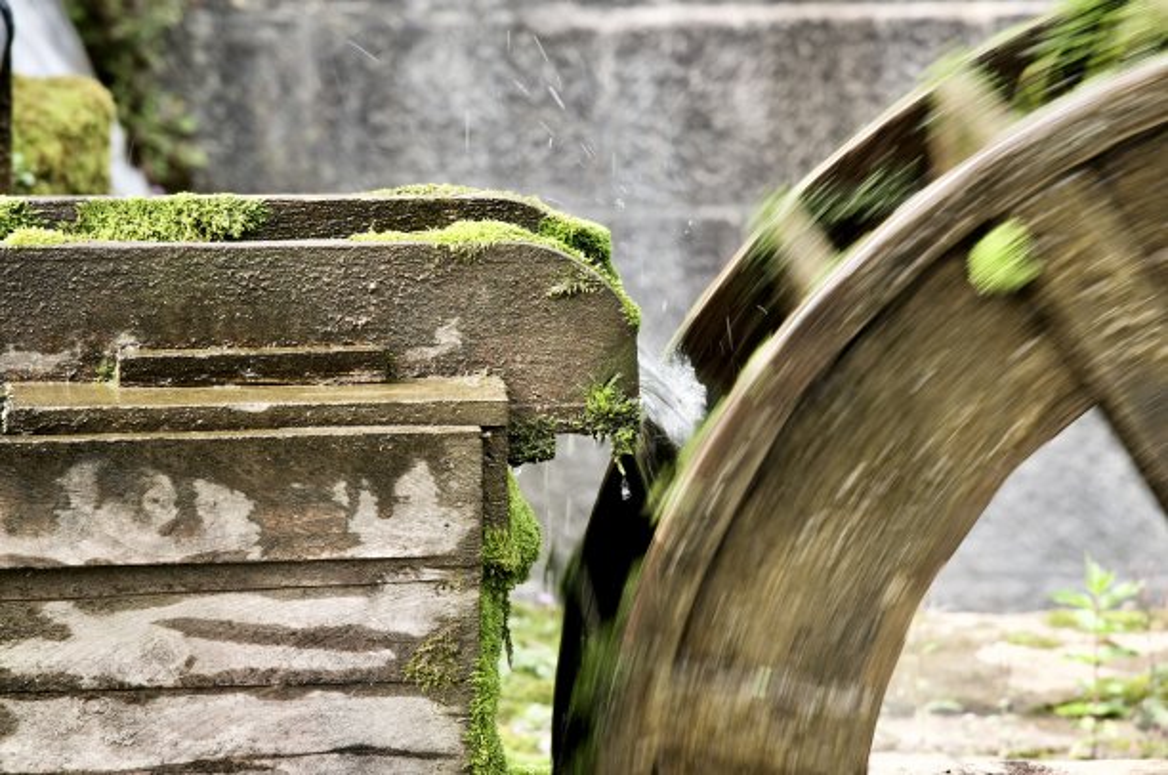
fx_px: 5831
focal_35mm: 180
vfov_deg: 7.6
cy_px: 388
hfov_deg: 11.4
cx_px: 584
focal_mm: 120
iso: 200
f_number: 9
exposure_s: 1/50
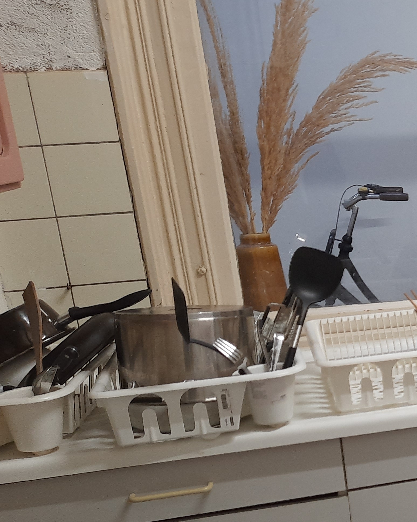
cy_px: 354
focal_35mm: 56
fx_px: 864
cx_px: 619
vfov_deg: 33.2
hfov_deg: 22.5
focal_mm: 5.23
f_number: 1.8
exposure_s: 1/25
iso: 320
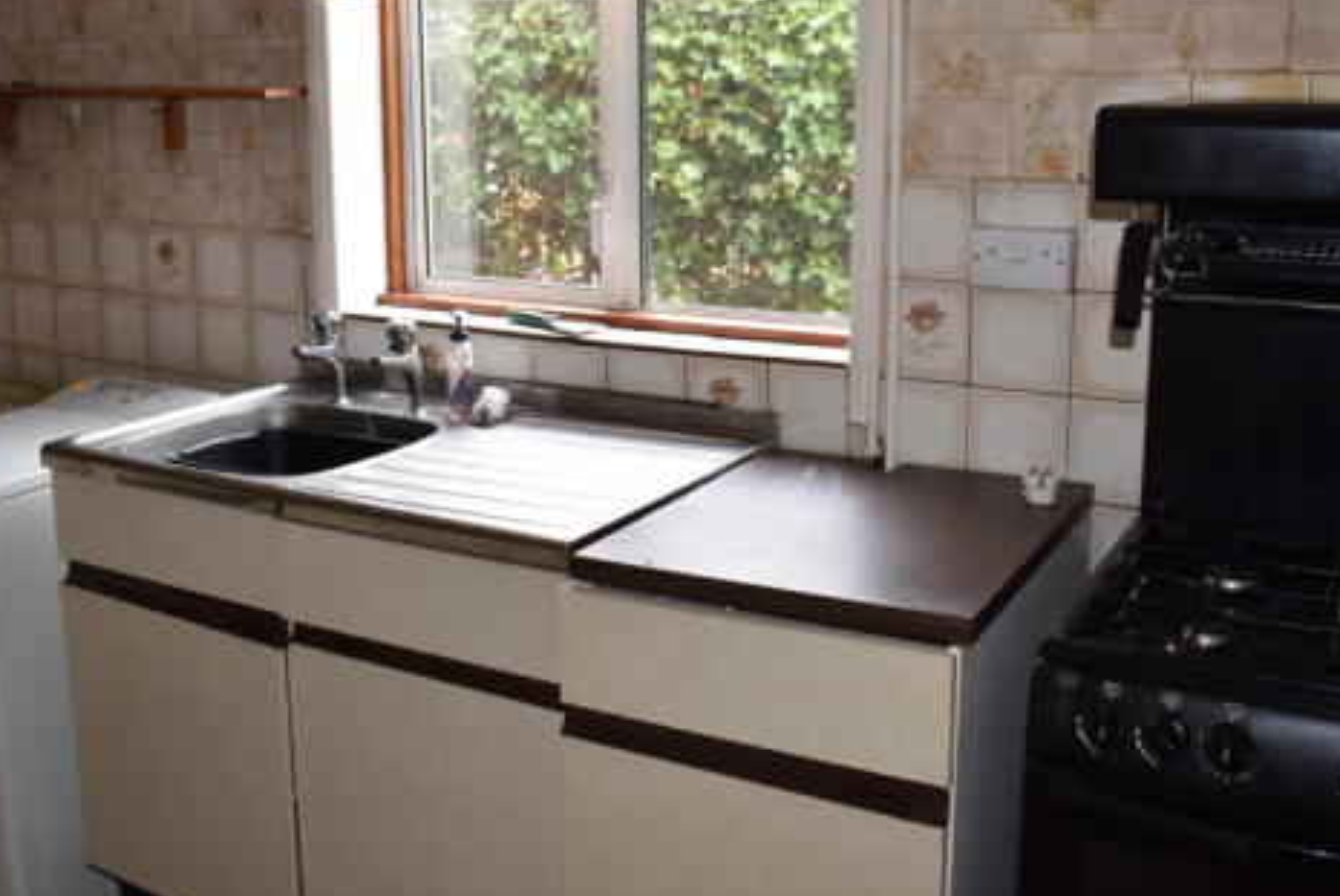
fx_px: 1416
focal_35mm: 38
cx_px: 677
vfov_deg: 34.9
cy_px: 318
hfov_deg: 50.7
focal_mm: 18
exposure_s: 1/125
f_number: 5
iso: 800
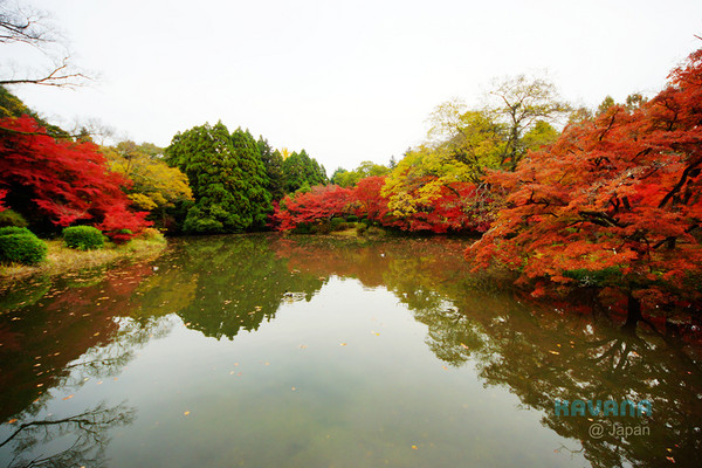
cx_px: 351
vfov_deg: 90.0
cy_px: 234
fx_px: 234
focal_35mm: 12
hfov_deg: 112.6
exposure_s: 1/160
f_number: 5.6
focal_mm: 8
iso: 100
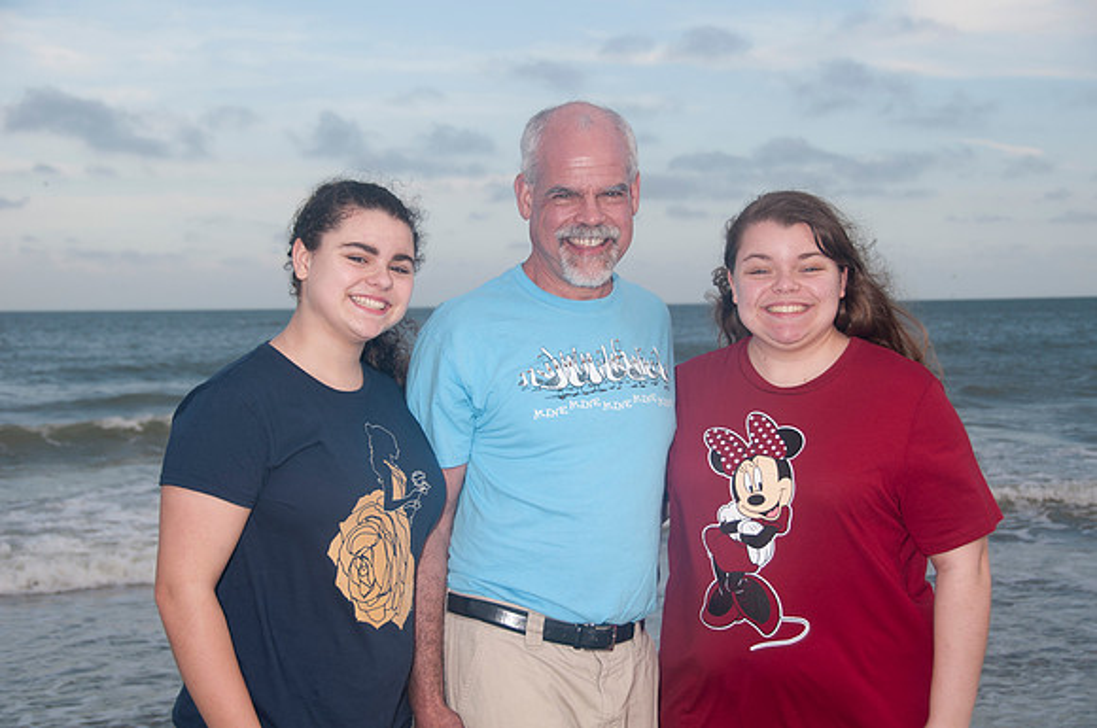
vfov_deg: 22.6
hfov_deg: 33.4
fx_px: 1826
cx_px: 548
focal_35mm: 60
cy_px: 364
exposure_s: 1/250
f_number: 5.6
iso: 100
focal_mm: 40
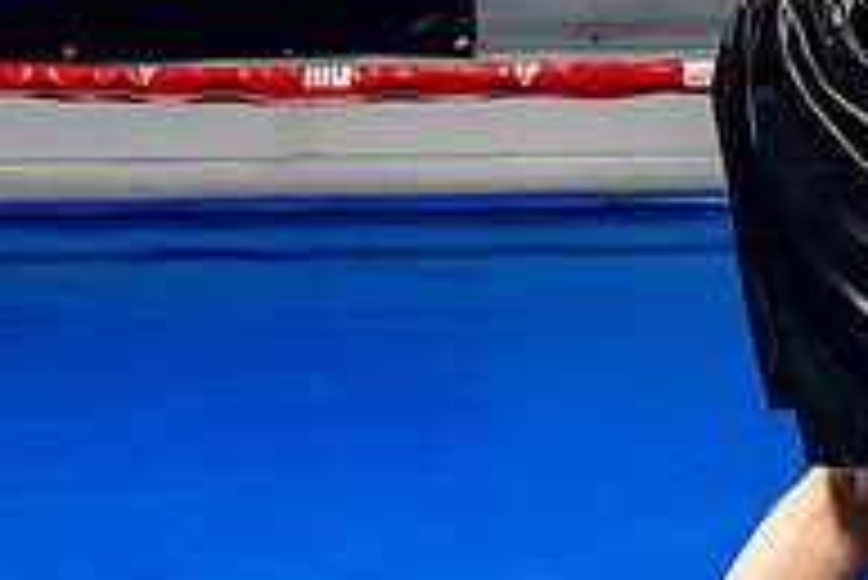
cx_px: 1147
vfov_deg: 10.7
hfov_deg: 15.4
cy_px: -124
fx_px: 3040
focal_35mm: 126
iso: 5000
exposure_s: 1/800
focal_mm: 28
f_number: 2.8
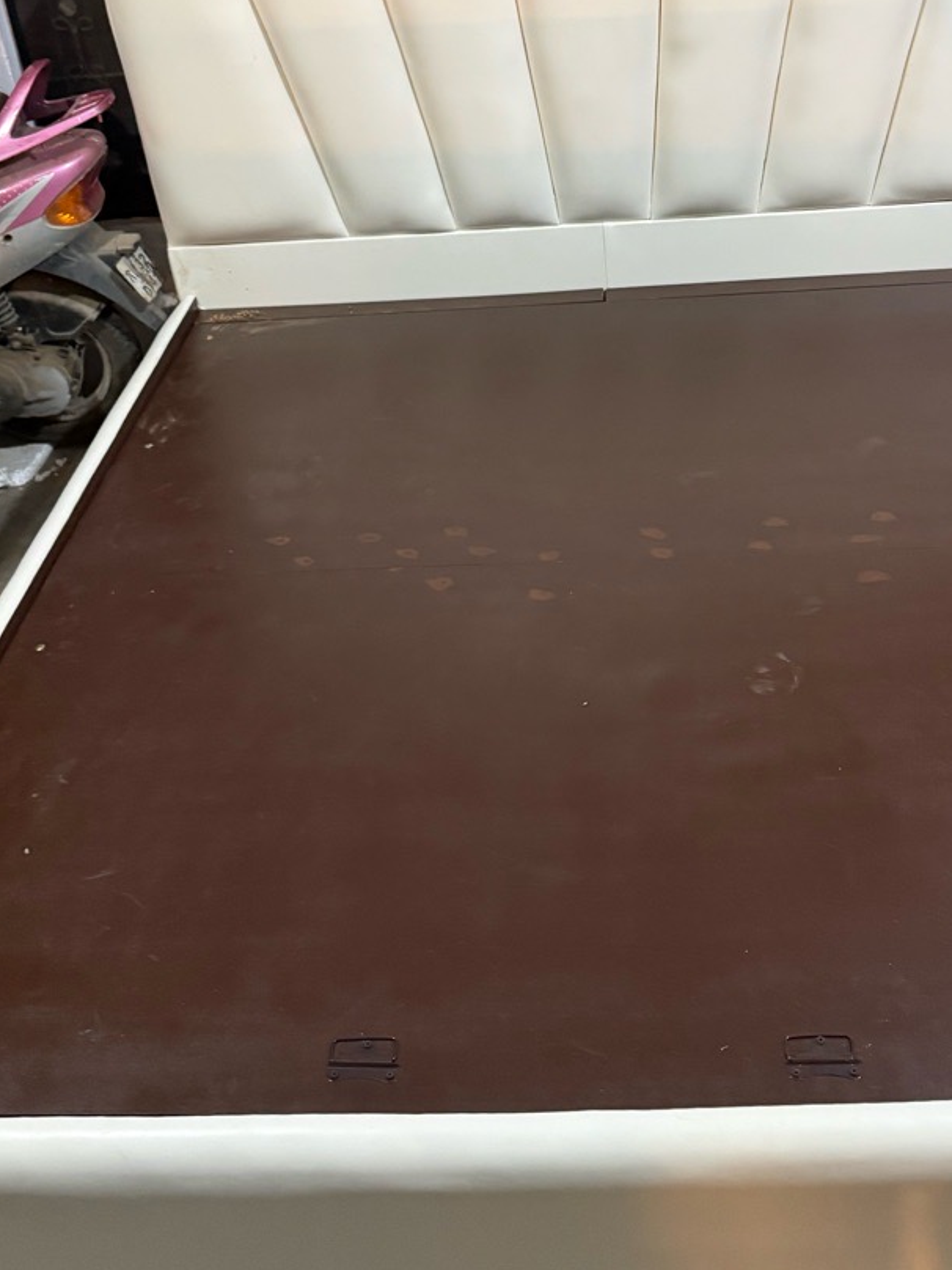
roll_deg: +4.2
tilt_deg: -29.3
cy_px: 368
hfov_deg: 37.6
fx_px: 1393
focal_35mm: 38
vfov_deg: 47.7
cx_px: 562
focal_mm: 6.76
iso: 500
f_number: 1.78
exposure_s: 1/50
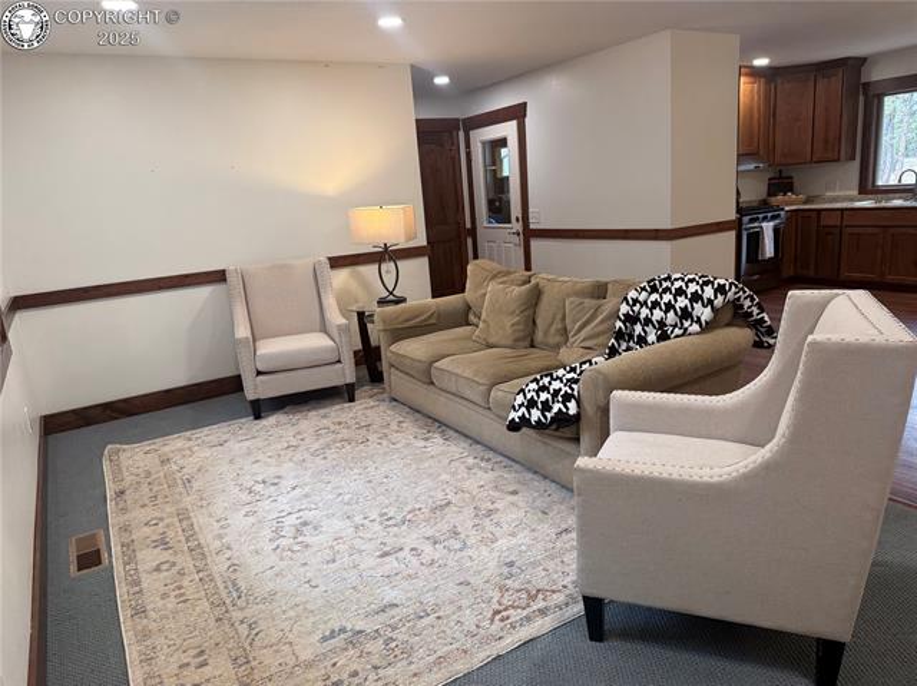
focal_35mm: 24
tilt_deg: -13.0
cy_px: 343
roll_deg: +4.7
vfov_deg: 56.8
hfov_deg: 71.6
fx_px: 635
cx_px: 458
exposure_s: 1/120
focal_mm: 6.76
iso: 200
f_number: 1.78
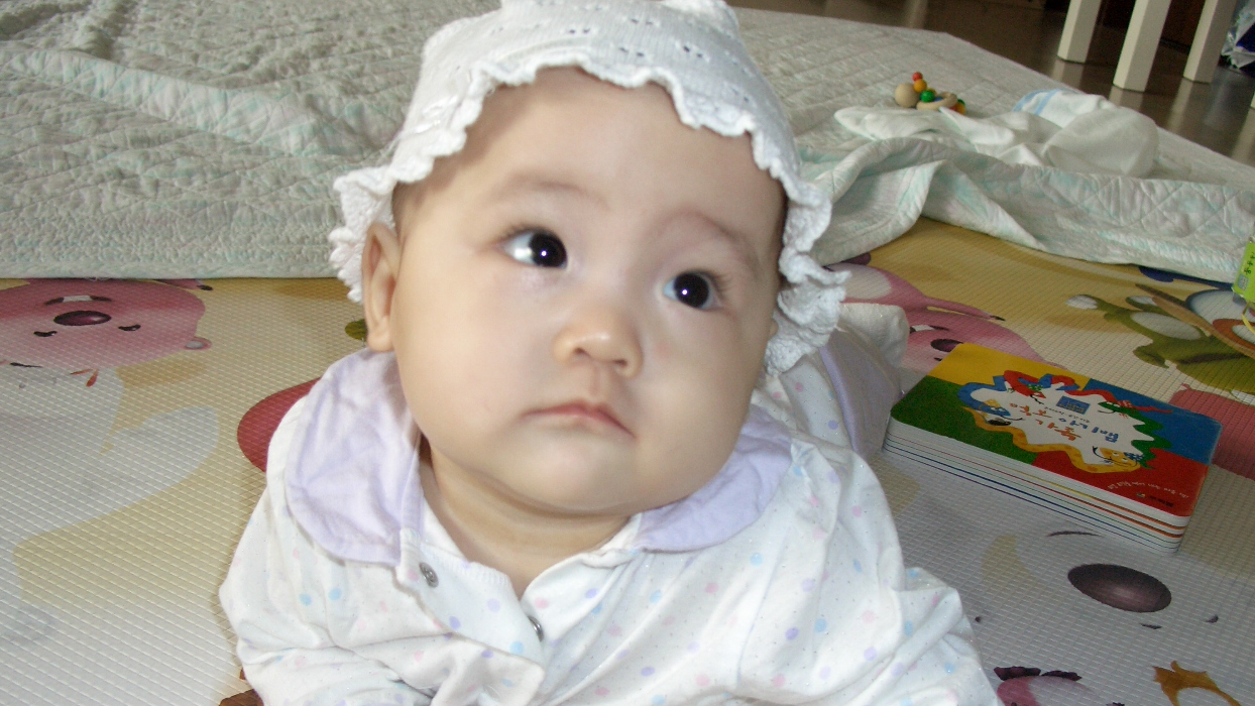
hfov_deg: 54.0
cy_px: 410
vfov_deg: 31.9
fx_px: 1231
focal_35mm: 37
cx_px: 612
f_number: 2.8
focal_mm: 7.1
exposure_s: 1/60
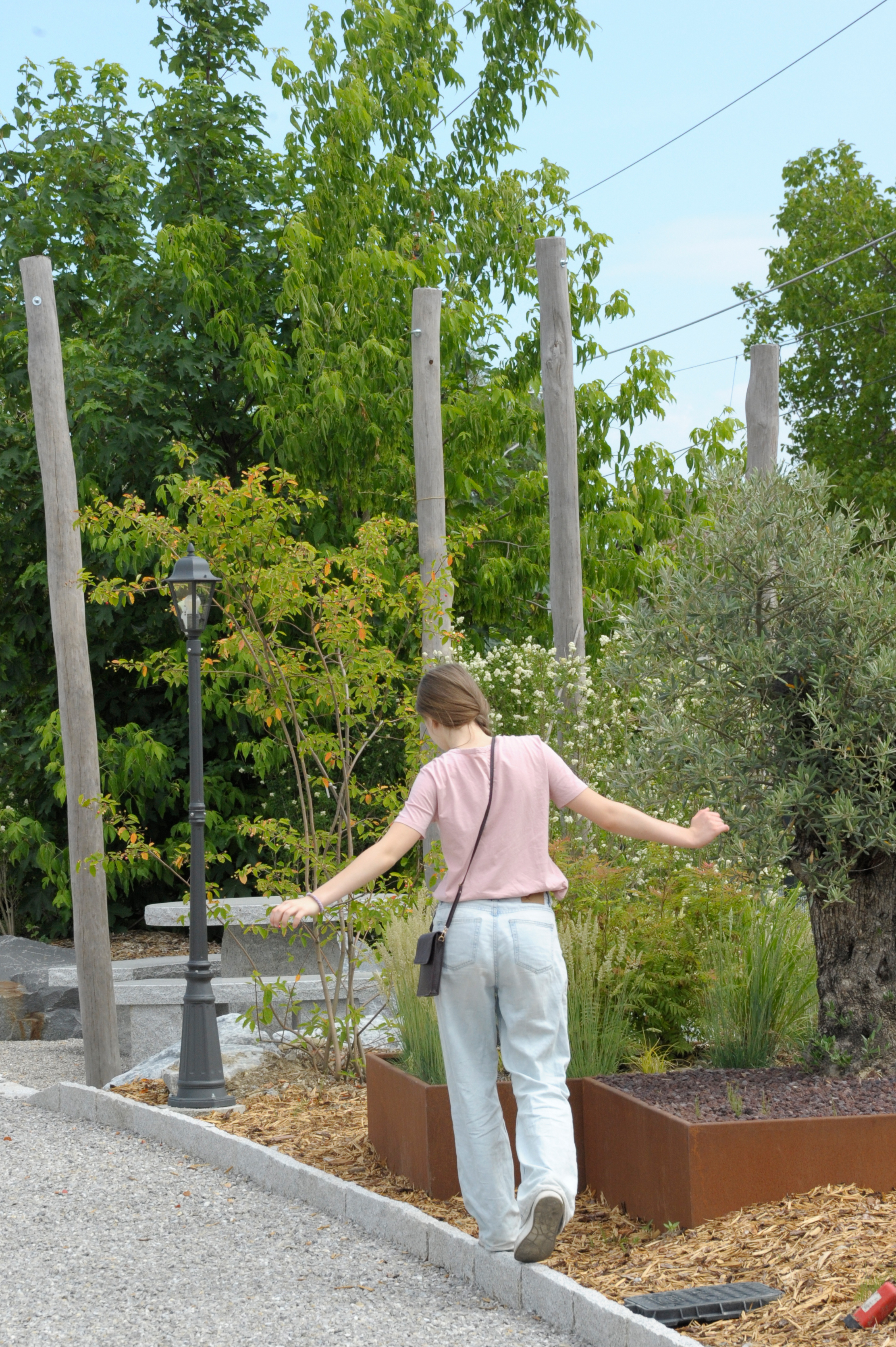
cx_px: 366
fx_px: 4523
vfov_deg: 16.9
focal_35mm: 121
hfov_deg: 11.3
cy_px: 804
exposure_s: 1/640
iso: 1250
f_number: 13
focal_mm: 95
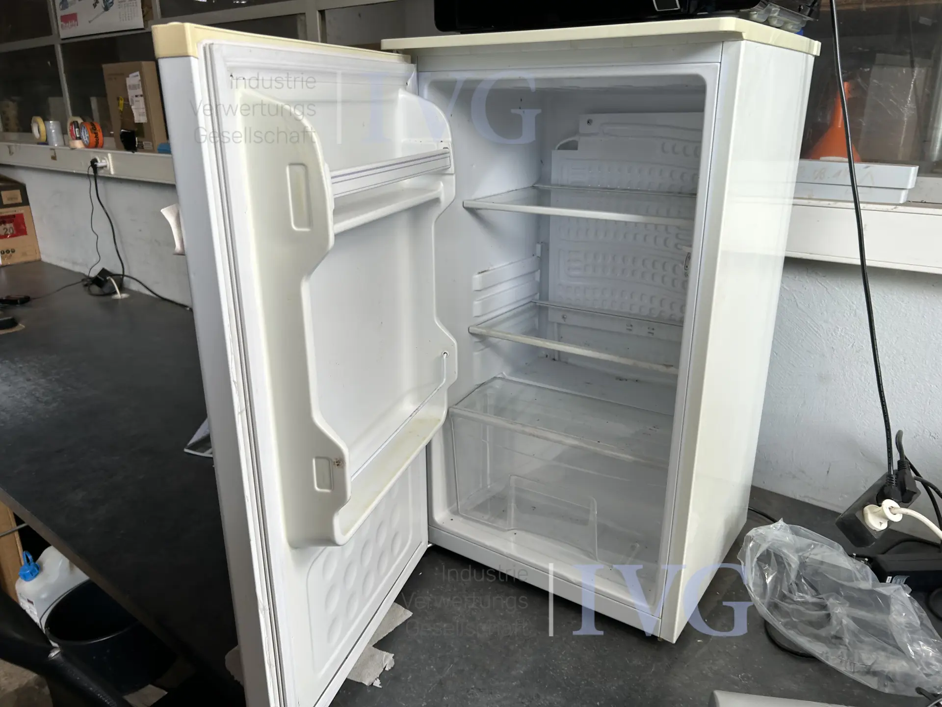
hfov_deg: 67.3
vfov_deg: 53.1
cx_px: 471
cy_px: 354
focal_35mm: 26
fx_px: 708
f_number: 1.5
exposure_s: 1/121
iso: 40
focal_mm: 5.7
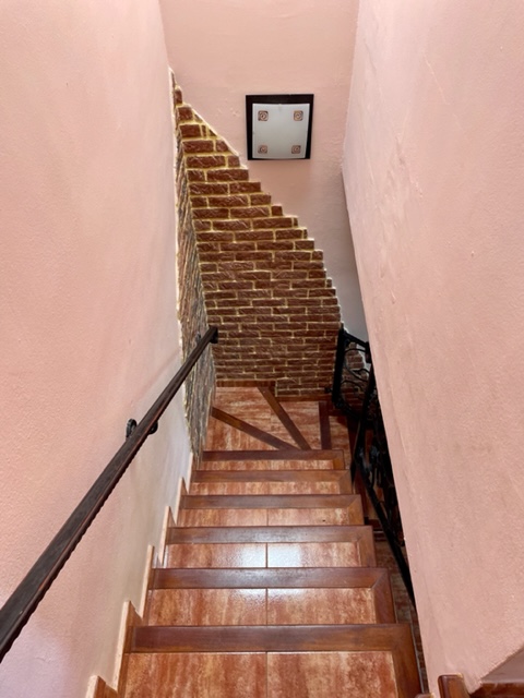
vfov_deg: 67.3
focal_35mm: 26
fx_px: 525
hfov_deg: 53.1
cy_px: 349
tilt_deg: -47.7
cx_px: 262
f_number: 1.6
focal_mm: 4.2
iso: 80
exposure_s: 1/121
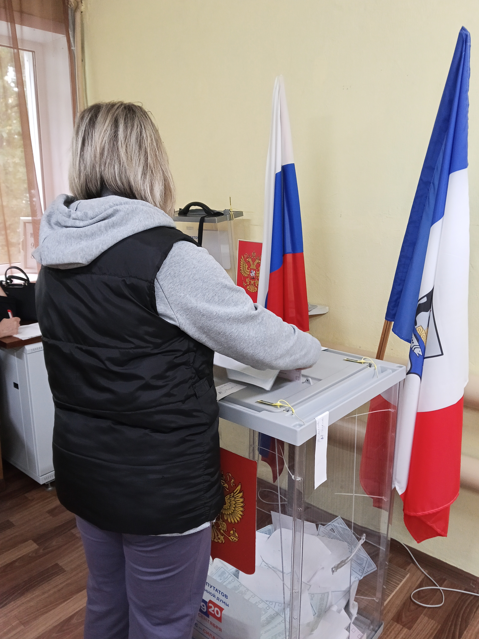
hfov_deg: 51.4
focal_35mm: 27
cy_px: 320
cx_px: 240
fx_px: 498
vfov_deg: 65.3
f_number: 1.8
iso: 320
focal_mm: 3.98
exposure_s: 1/50
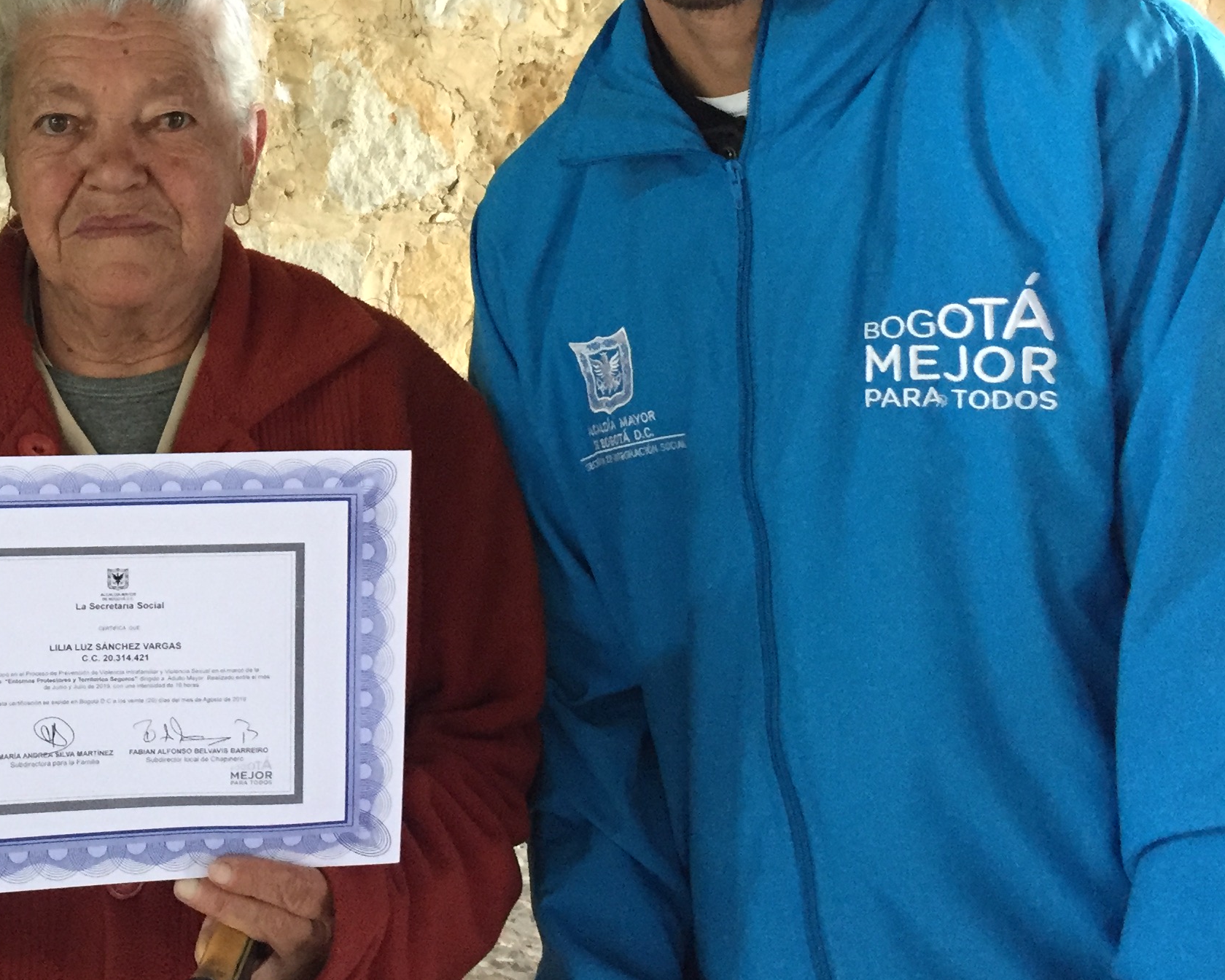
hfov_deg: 32.4
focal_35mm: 55
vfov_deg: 27.3
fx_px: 1994
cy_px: 259
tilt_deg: -8.4
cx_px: 120
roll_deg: +0.4
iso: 250
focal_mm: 4.15
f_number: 2.2
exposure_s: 1/24
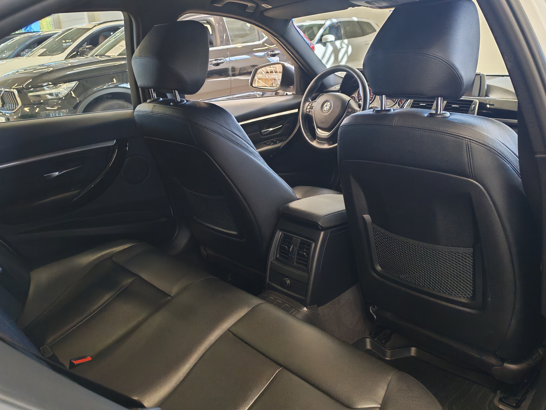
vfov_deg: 45.4
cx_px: 273
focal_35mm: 31
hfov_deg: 58.4
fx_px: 489
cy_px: 205
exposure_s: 1/100
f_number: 1.9
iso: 800
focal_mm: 6.12
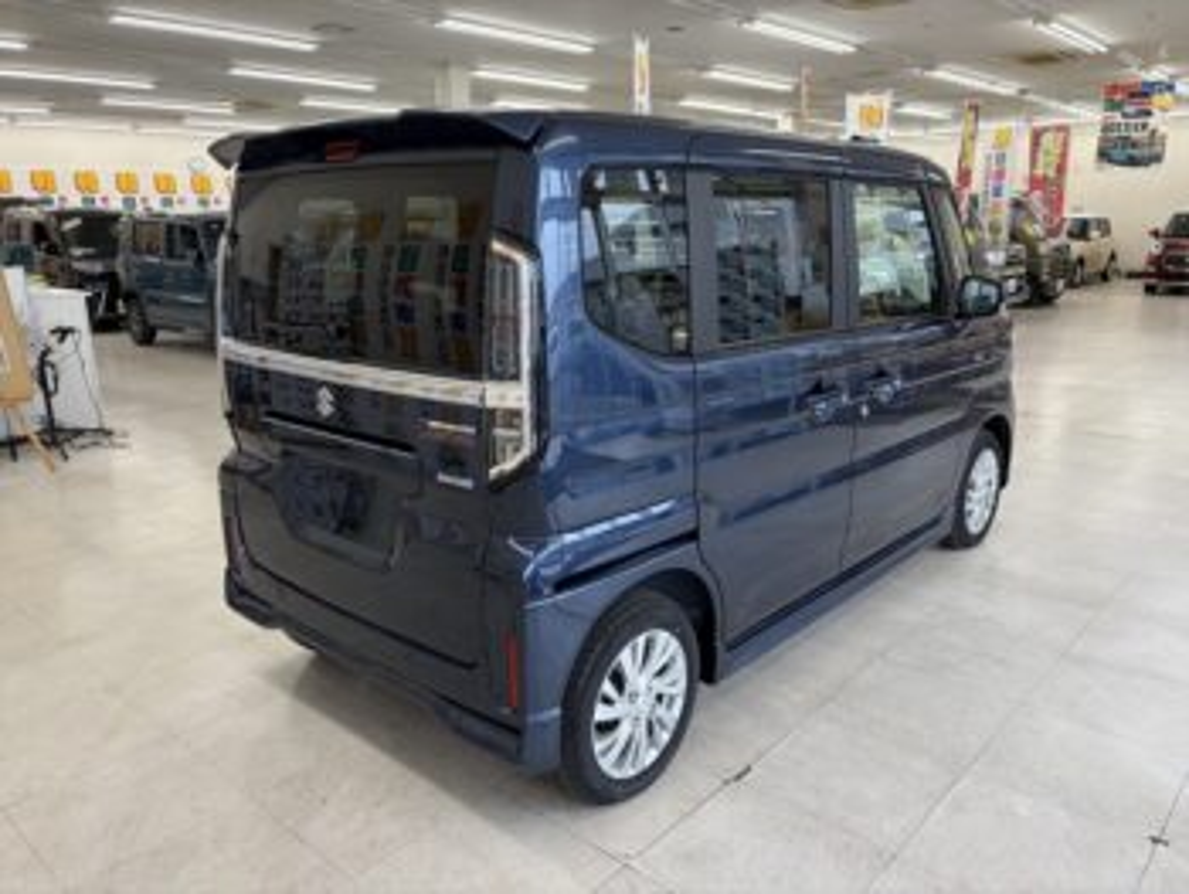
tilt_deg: -14.0
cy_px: 447
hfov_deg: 67.3
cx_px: 594
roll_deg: +0.6
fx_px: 894
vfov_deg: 53.1
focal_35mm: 26
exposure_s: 1/122
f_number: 1.6
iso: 80
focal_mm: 5.96
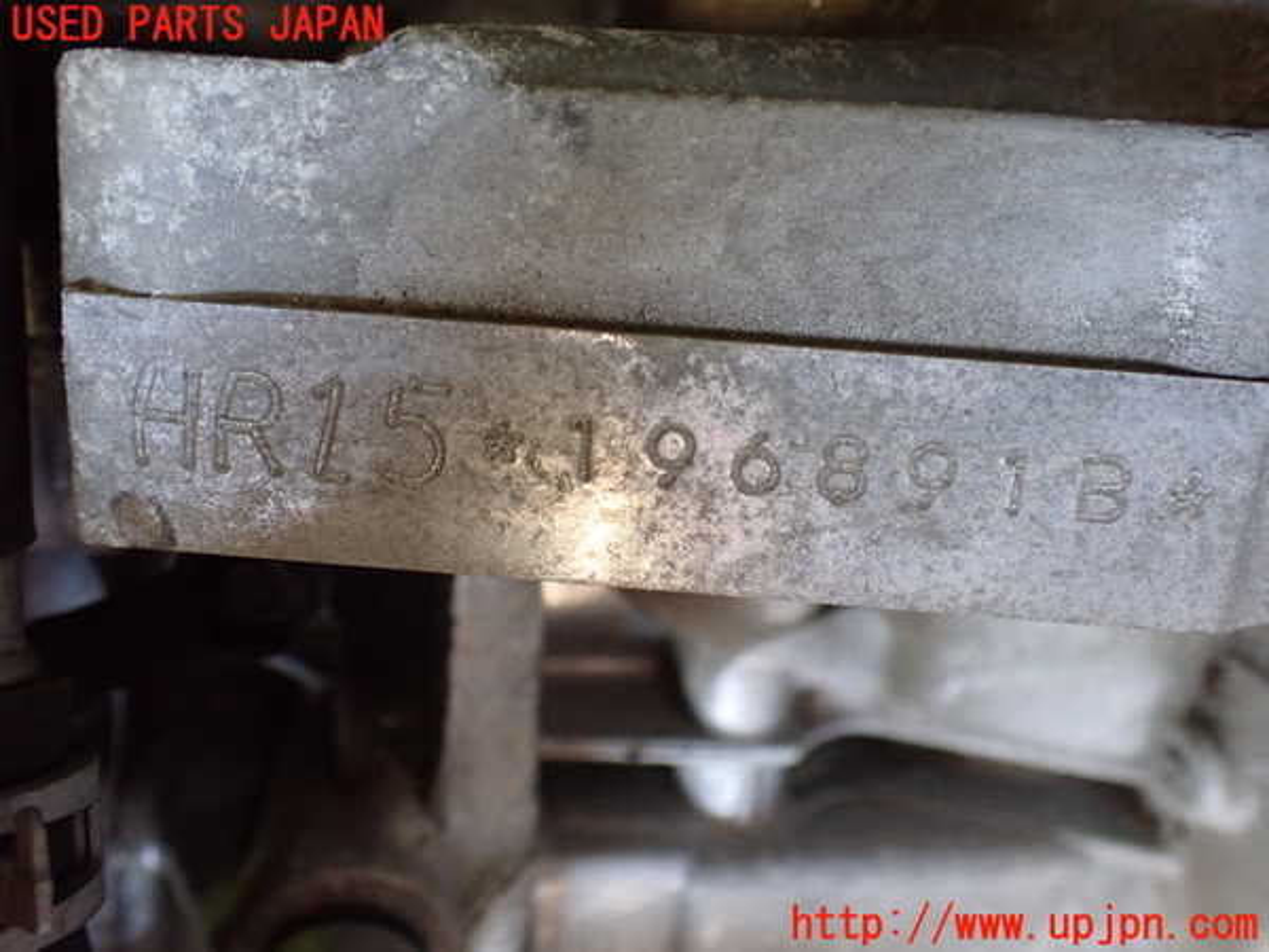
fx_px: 1100
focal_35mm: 30
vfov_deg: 46.8
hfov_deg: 60.0
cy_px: 476
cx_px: 634
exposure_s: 1/80
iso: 800
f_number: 2.3
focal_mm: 5.4
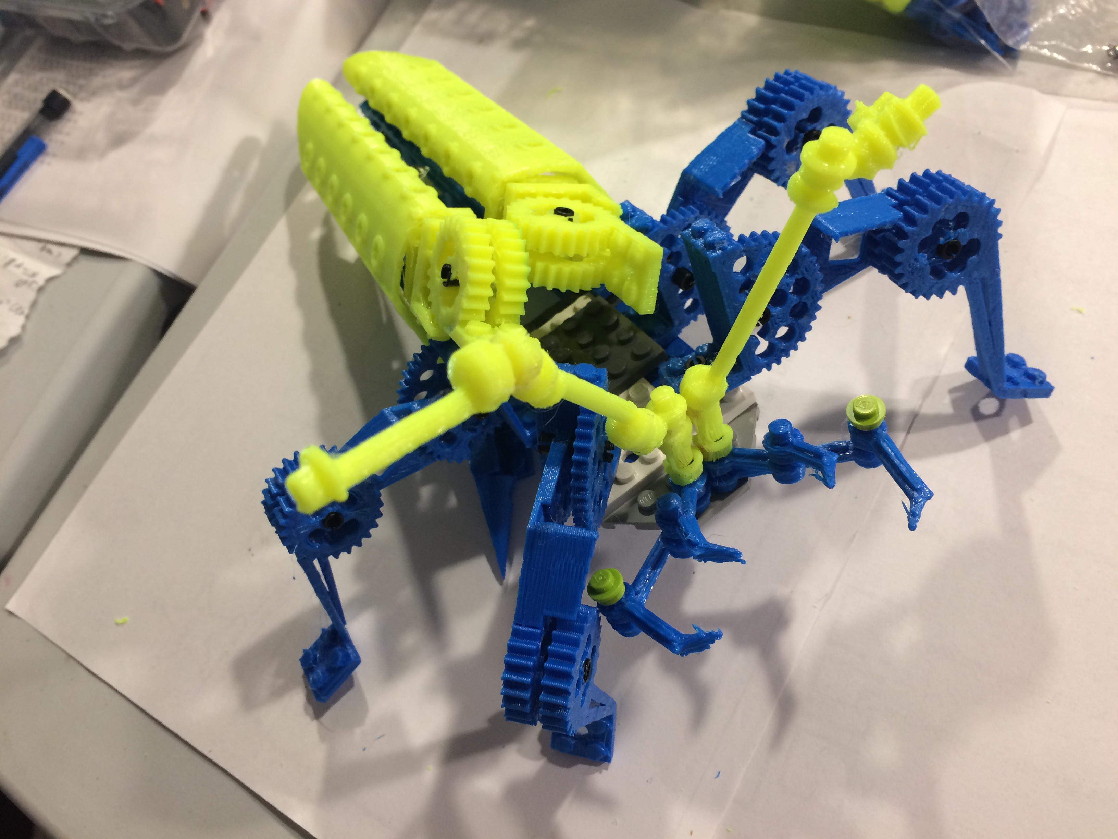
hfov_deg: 61.7
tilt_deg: -65.8
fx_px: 937
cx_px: 559
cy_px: 420
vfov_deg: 48.2
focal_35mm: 29
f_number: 2.2
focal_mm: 4.15
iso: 80
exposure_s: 1/30
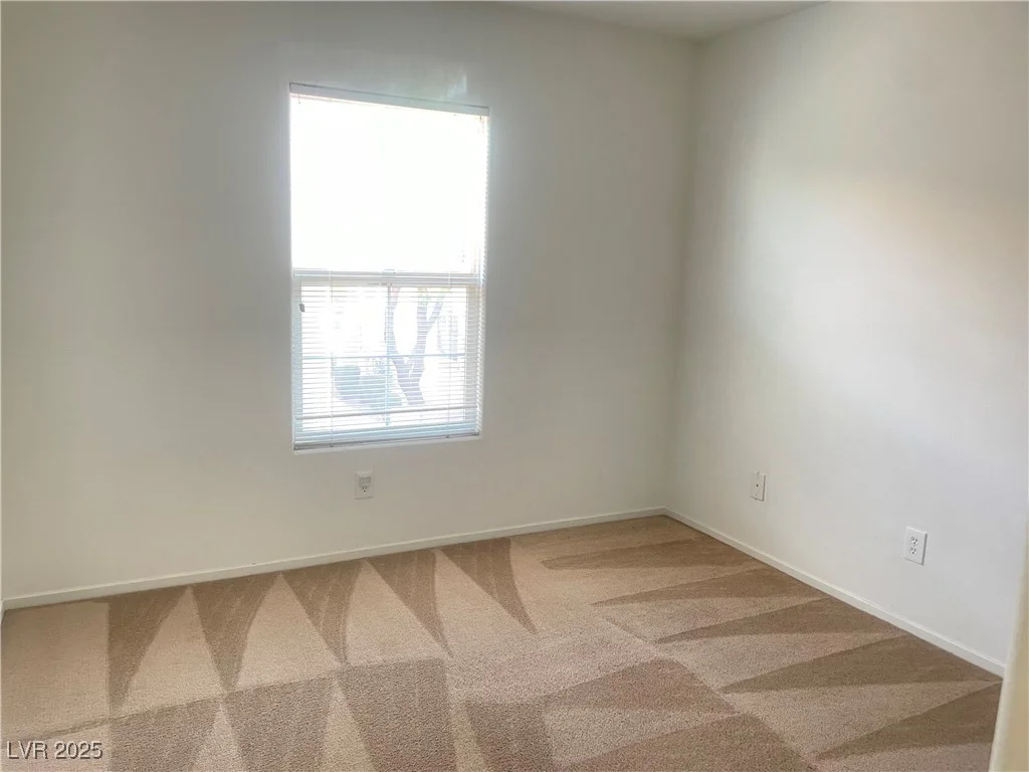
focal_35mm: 26
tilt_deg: -9.4
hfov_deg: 67.3
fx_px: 773
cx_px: 514
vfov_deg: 53.1
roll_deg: -1.9
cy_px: 386
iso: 250
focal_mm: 4.2
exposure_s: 1/60
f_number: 1.6
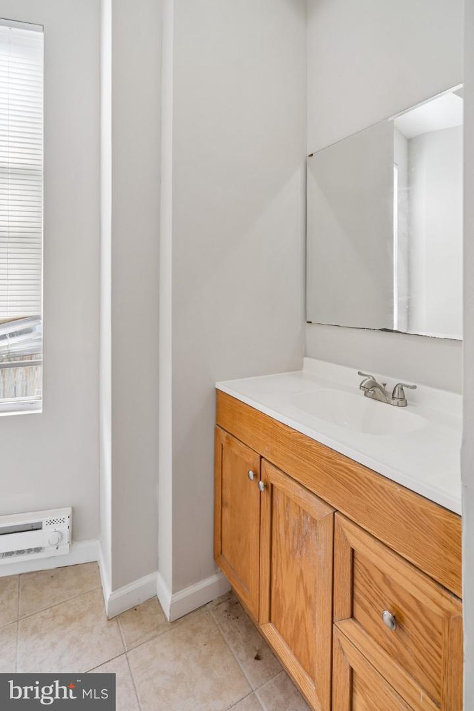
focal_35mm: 16
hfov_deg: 73.7
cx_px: 237
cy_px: 356
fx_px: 316
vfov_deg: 96.7
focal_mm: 16
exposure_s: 1/13
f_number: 4
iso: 200
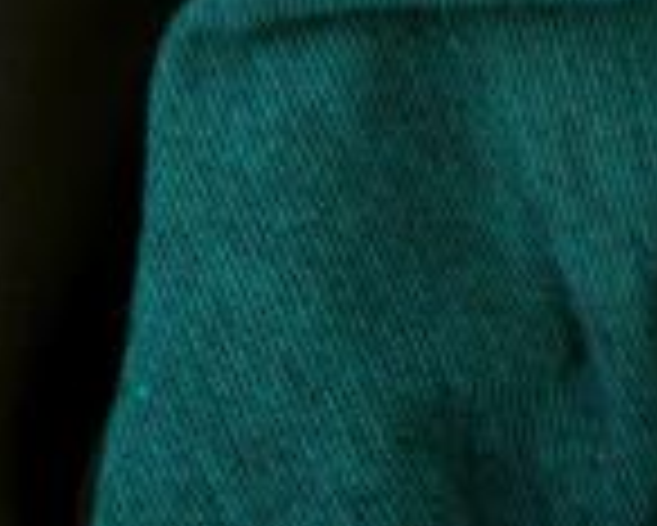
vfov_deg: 14.8
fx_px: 1946
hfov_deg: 17.3
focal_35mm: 100
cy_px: -133
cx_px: 990
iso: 320
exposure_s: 1/80
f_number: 3
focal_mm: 10.85
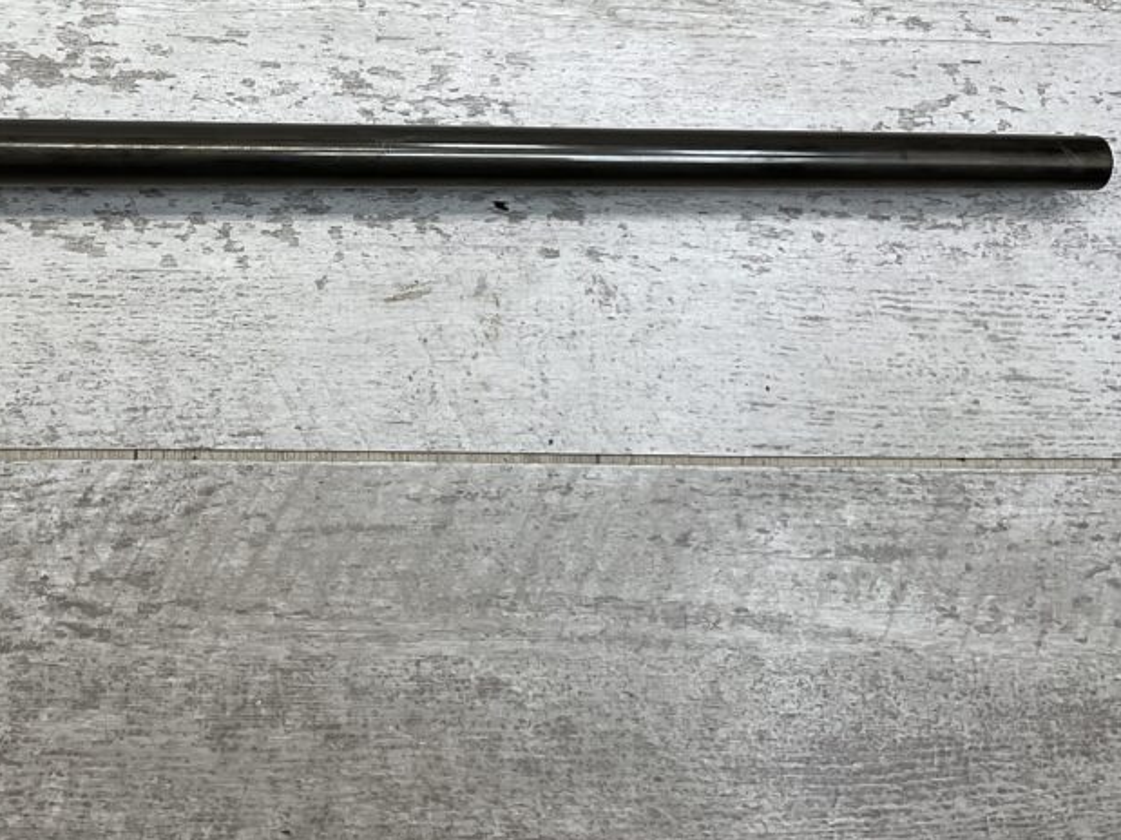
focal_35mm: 48
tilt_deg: -76.0
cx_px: 241
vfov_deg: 29.7
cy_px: 197
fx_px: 1554
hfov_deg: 38.3
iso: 16
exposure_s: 1/181
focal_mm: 3
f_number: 1.8
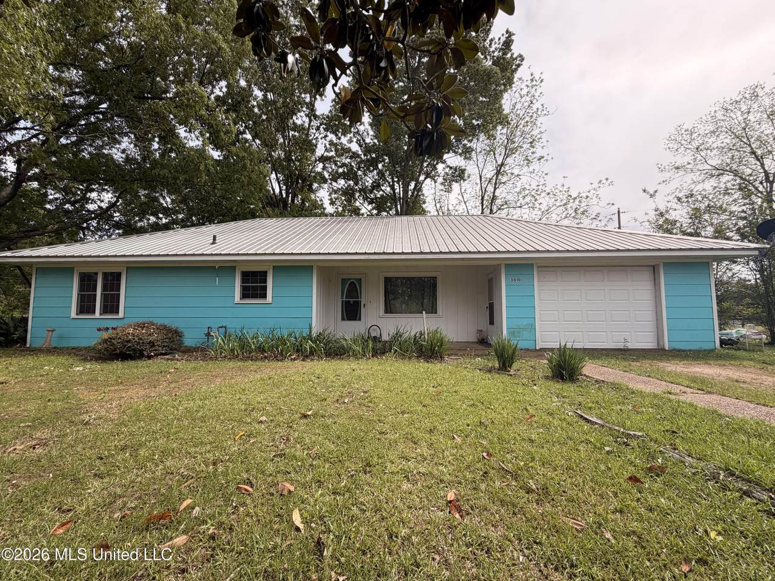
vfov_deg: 85.7
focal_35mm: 14
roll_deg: +0.8
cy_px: 290
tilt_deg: +4.7
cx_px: 388
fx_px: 313
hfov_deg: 102.1
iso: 32
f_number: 2.2
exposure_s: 1/853
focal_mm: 2.22
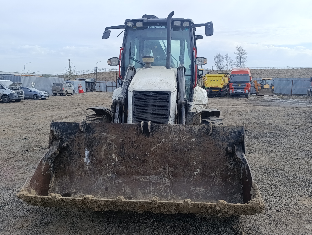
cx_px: 156
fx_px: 253
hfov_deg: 63.4
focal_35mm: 28
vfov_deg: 49.9
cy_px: 118
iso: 50
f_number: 1.6
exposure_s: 1/465
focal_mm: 6.14
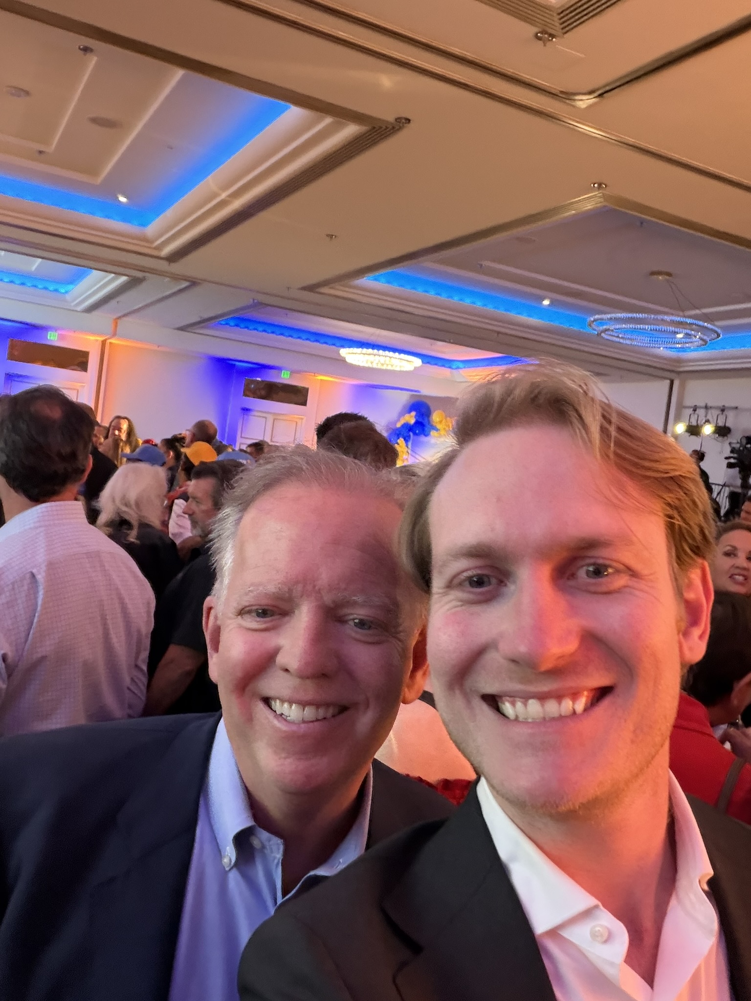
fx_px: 868
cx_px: 376
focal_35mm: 30
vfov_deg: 60.0
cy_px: 500
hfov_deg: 46.8
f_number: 1.9
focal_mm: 2.71
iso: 500
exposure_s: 1/24
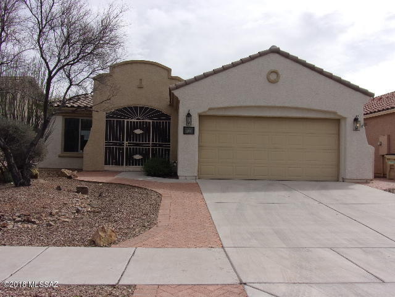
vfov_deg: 49.7
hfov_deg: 63.4
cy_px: 148
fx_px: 320
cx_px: 198
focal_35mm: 28
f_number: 11.52
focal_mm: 5
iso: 80
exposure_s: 1/180
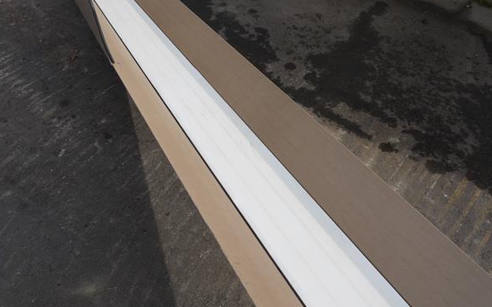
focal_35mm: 32
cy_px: 130
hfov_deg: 59.7
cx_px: 242
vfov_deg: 39.3
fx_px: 429
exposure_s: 1/400
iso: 100
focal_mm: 14
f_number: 7.1
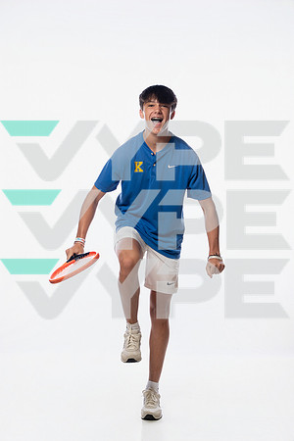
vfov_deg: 28.8
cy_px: 220
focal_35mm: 70
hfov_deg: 19.5
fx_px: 857
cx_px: 147
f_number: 5.6
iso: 640
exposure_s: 1/250
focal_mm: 70
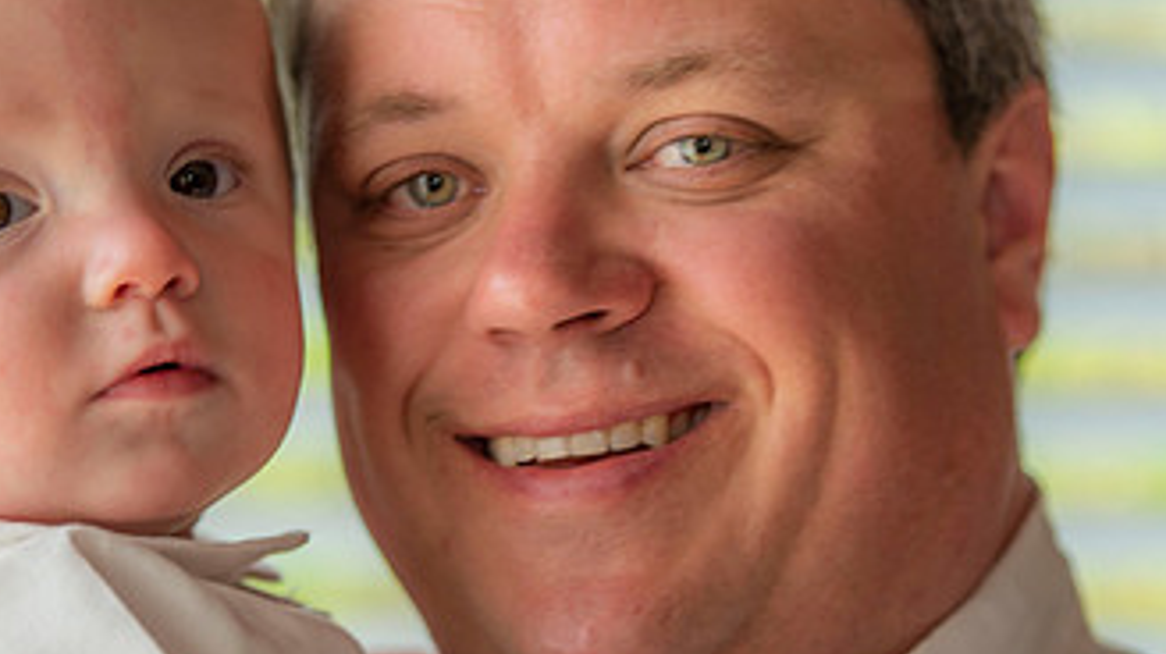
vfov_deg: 5.4
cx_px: 519
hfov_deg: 9.5
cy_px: 391
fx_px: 6983
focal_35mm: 226
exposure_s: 1/80
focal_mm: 122
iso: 200
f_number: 2.8
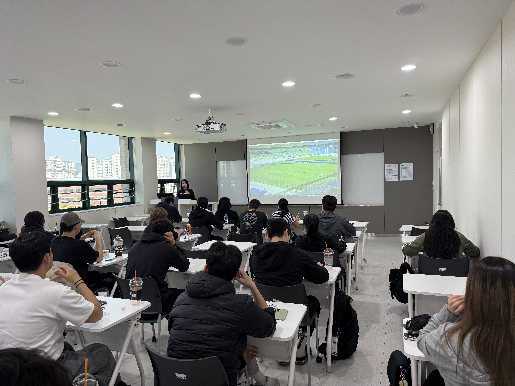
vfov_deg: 56.8
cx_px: 258
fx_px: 357
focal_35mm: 24
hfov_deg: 71.6
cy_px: 193
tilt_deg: -1.6
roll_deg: +1.5
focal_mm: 6.76
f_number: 1.78
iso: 160
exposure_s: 1/180
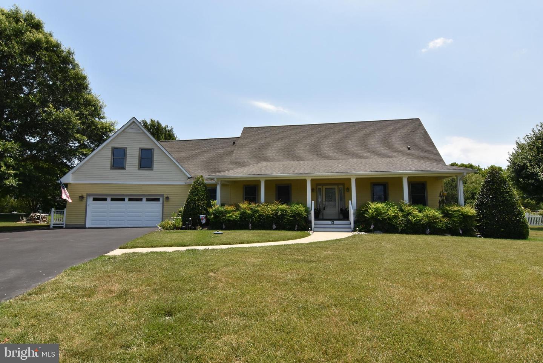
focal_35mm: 18
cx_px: 272
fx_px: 272
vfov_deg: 67.5
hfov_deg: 90.0
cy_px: 182
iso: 800
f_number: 14
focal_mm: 12
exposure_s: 1/800
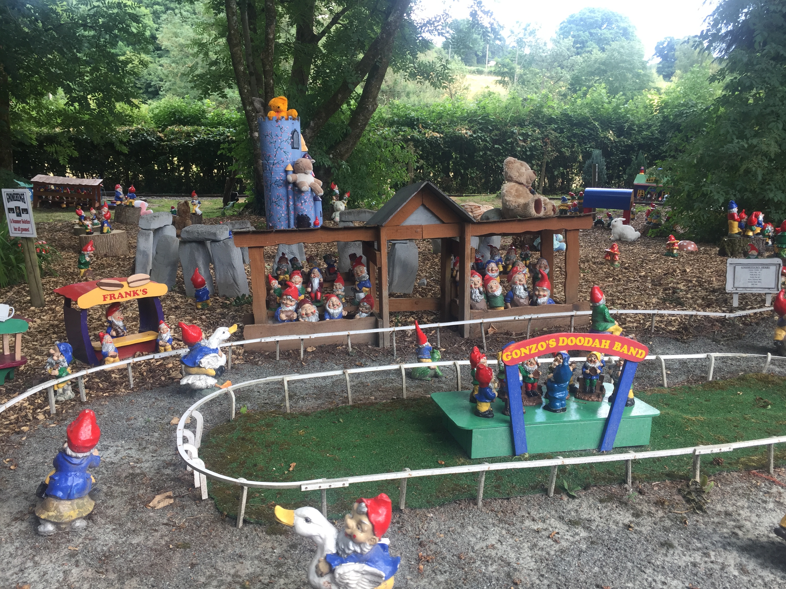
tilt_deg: -14.6
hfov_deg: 61.7
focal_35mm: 29
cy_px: 294
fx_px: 658
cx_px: 393
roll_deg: -0.8
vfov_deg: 48.2
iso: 32
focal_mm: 4.15
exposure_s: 1/100
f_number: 2.2
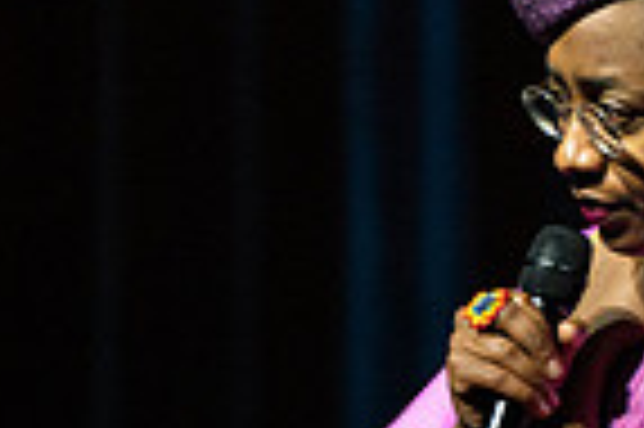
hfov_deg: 1.3
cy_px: 628
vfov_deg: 0.8
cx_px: 658
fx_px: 29036
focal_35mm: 1625
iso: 3200
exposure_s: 1/320
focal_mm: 400
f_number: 5.6
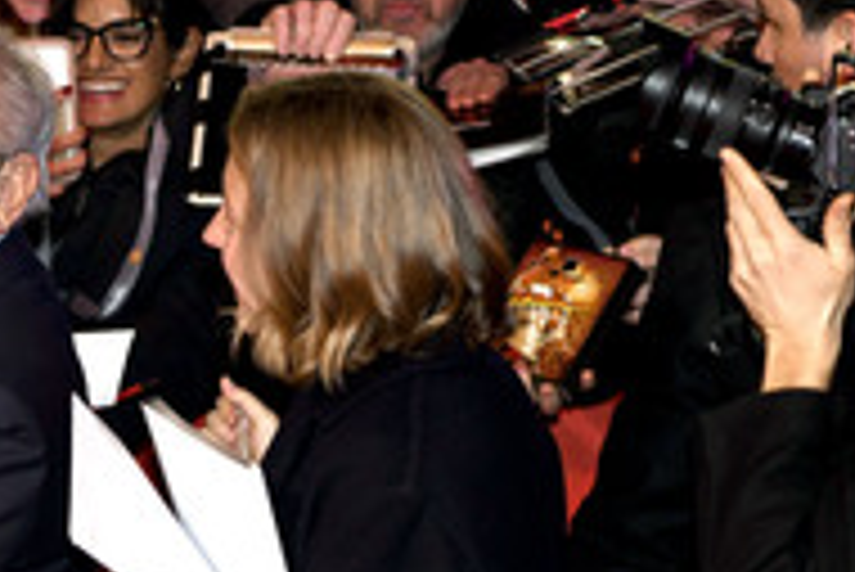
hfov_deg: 12.1
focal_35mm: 166
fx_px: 3945
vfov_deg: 8.3
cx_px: -146
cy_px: 441
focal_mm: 70
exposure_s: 1/160
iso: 800
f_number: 4.5
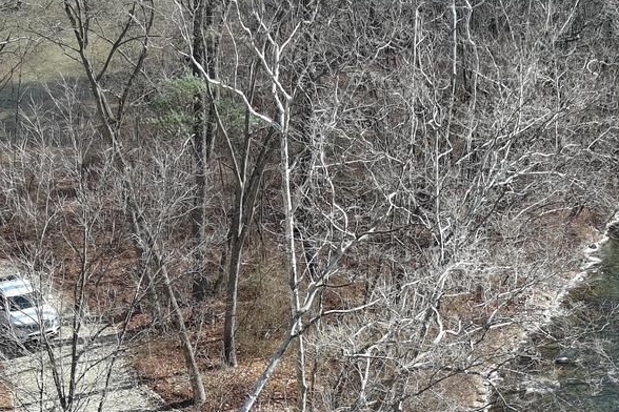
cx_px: 382
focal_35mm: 101
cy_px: 419
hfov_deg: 20.2
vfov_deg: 13.4
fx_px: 1737
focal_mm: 10.57
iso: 100
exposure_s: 1/381
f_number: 2.8
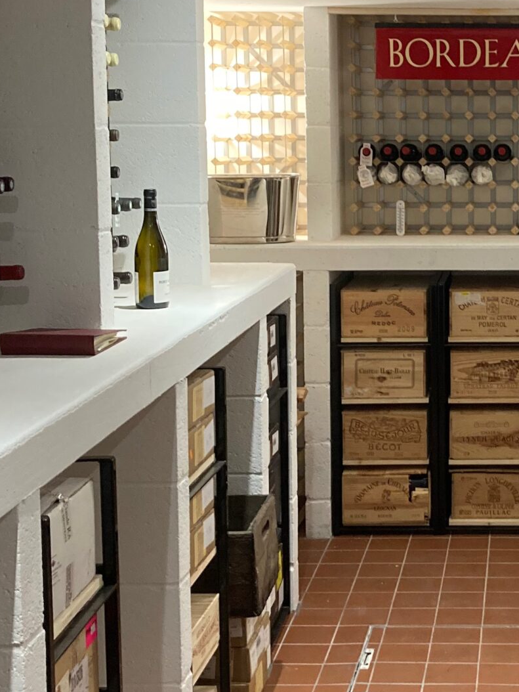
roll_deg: +0.4
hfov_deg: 21.0
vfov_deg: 28.4
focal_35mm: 68
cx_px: 498
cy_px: 243
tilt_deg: -3.0
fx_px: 1359
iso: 125
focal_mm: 3.99
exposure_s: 1/50
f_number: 1.8
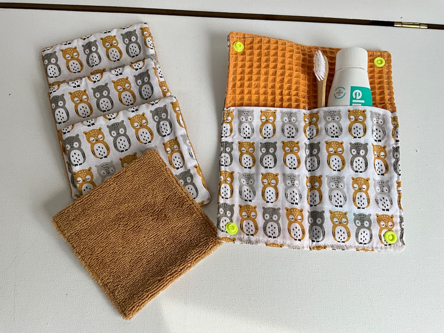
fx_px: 372
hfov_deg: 61.7
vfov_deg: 48.2
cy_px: 166
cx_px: 222
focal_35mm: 29
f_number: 1.8
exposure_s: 1/276
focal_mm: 3
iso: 25
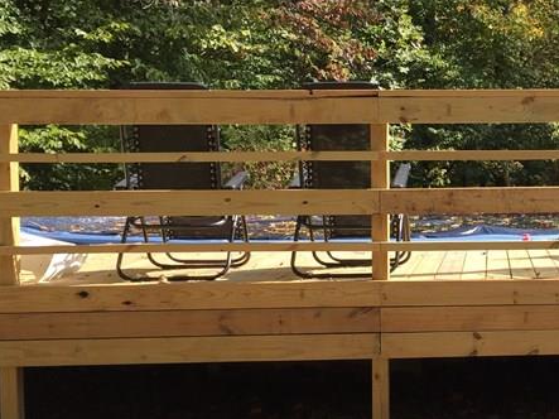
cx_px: 564
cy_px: 221
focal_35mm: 67
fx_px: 1082
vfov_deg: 21.9
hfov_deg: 27.3
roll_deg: -0.5
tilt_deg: -5.6
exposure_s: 1/694
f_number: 2.2
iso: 32
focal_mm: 4.15
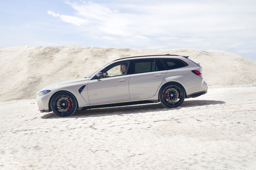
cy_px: 85
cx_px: 128
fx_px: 356
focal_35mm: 50
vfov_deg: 27.0
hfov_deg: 39.6
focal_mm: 50
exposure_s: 1/25
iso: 100
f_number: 14
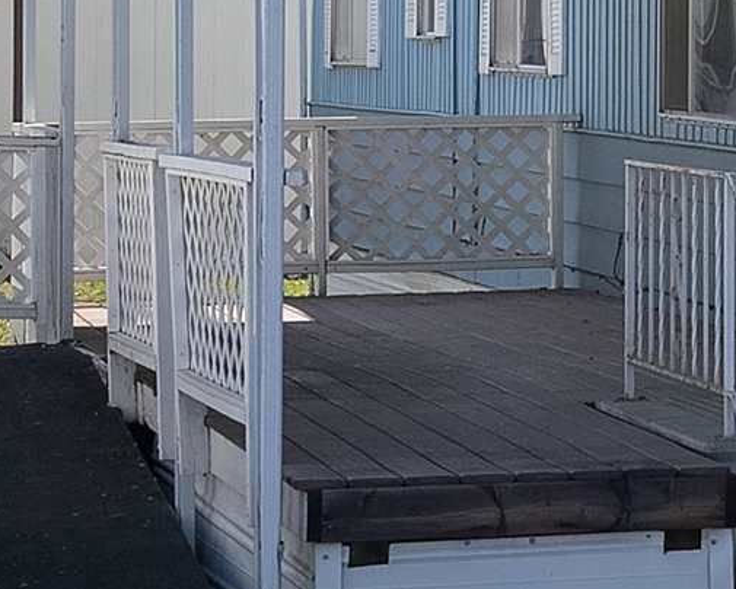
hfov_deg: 9.1
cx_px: 1485
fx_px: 4357
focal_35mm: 200
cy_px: 182
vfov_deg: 7.7
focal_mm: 35
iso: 400
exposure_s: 1/640
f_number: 8
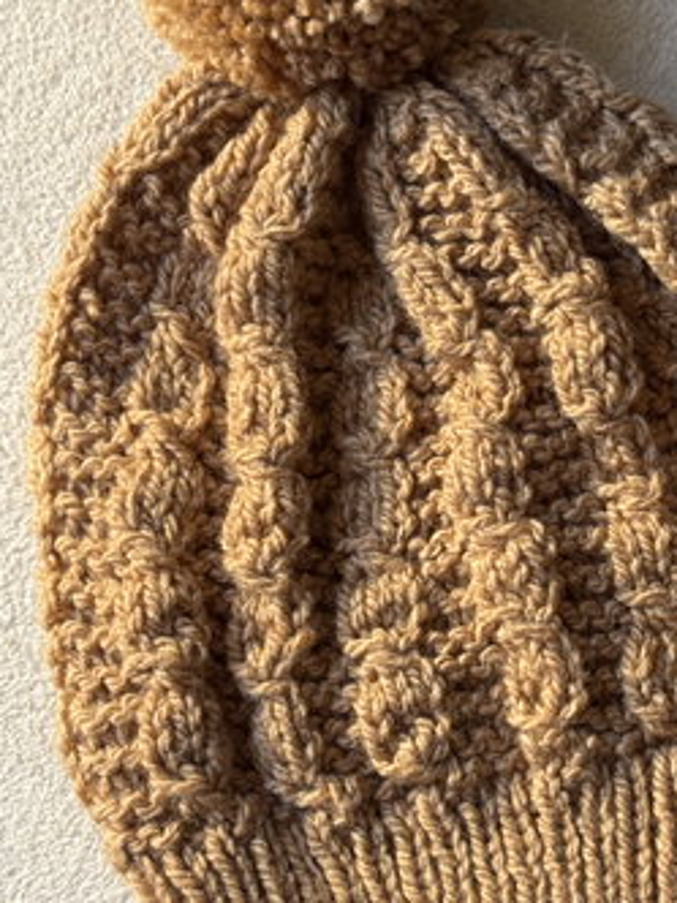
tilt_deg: -73.5
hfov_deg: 19.0
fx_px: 2008
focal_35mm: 77
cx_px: 527
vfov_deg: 25.3
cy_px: 437
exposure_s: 1/70
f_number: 1.78
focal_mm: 6.76
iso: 100
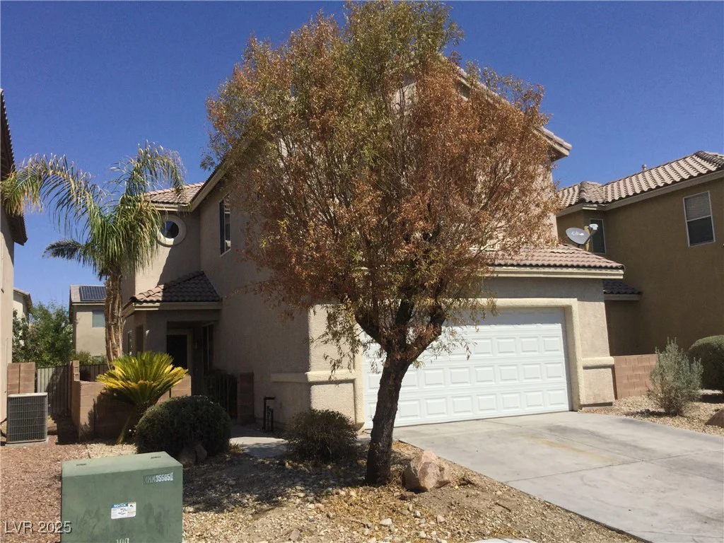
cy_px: 272
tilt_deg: +5.5
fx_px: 648
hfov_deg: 58.4
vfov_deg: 45.4
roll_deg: +3.8
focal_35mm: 31
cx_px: 362
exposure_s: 1/3704
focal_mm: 3.3
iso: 25
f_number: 2.4
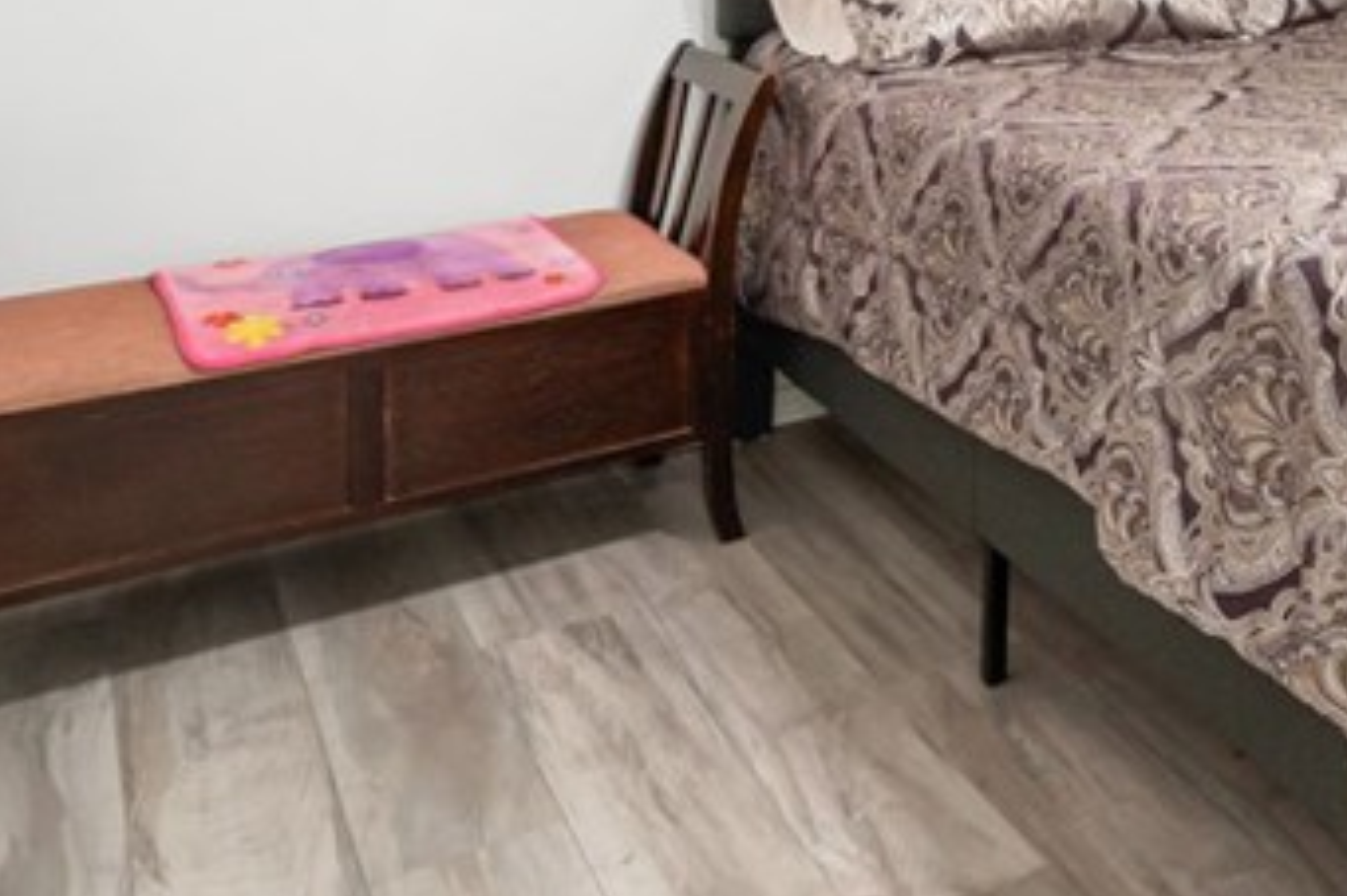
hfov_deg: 36.4
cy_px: -253
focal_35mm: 45
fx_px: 1683
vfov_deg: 25.8
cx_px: 1509
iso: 400
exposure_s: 1/4
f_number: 7.1
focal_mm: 10
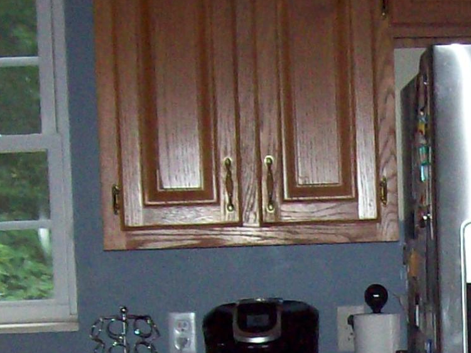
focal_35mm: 144
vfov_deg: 9.9
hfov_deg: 13.5
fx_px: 1959
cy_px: 552
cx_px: 462
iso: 140
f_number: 2.7
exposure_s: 1/64
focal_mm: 6
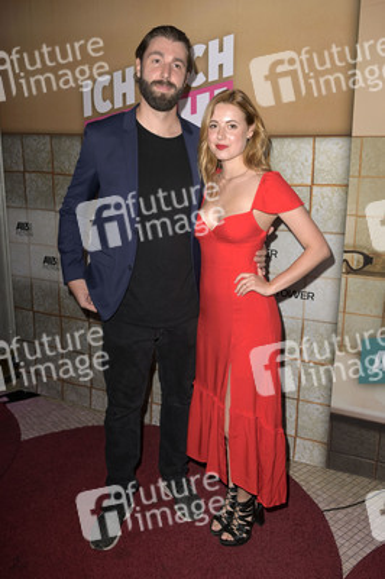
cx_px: 192
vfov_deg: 58.8
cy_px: 290
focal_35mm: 32
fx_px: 514
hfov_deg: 41.0
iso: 500
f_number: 5.6
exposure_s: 1/250
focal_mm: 32
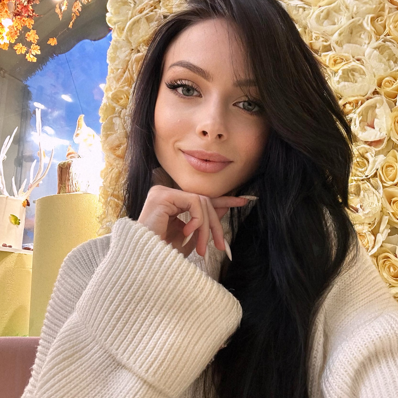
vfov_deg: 57.3
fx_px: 364
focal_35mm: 28
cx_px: 201
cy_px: 195
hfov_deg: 57.3
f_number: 1.9
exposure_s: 1/50
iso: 200
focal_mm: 2.69
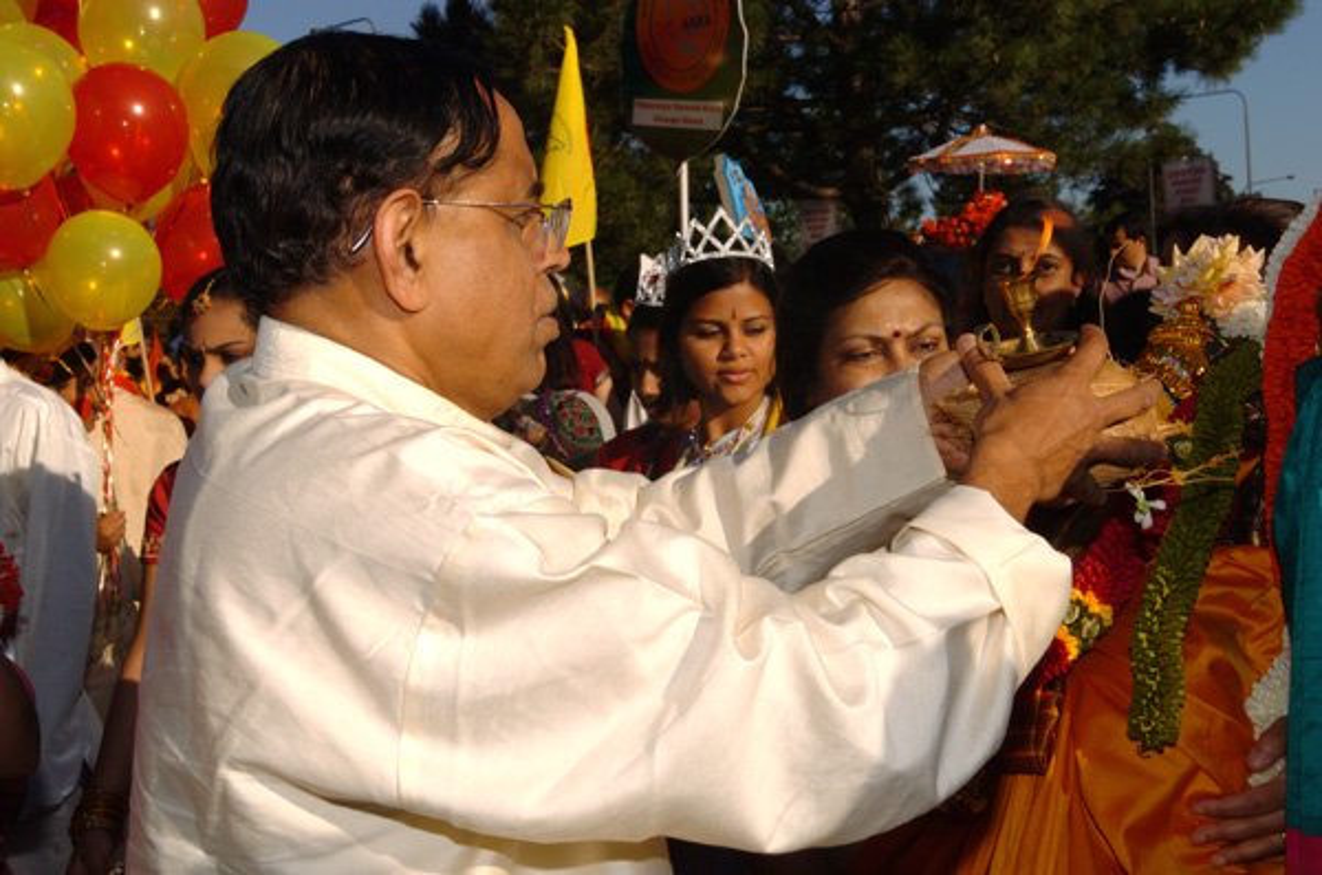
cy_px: 438
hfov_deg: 42.4
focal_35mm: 46
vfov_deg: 28.8
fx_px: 1704
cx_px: 661
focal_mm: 31
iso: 200
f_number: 11
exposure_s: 1/250
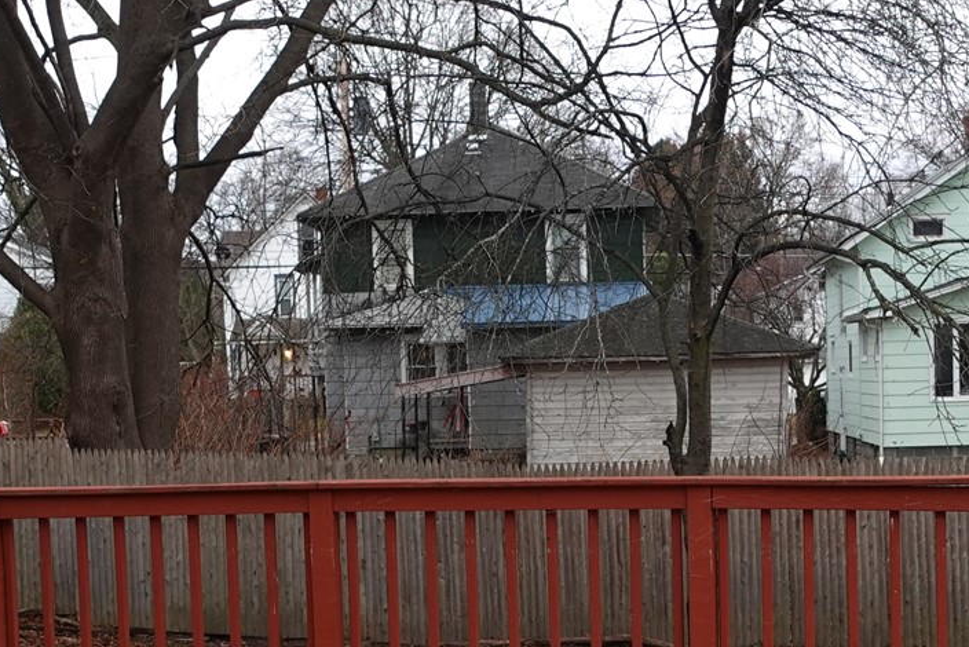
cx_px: 551
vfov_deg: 18.2
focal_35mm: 74
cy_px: 542
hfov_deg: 27.3
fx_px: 1993
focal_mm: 9.4
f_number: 2.5
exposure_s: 1/125
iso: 80
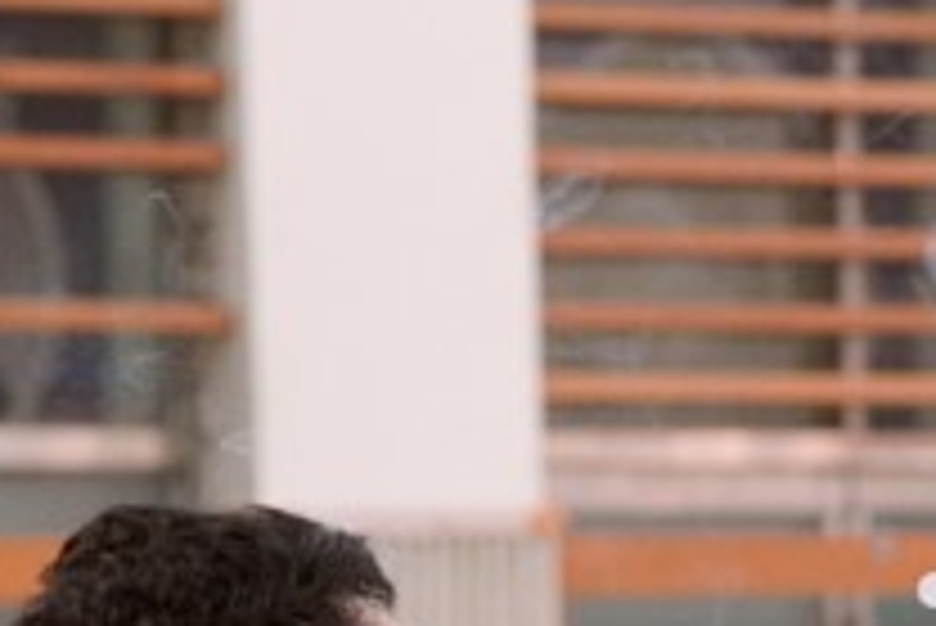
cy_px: 950
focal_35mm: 346
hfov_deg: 5.9
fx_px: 9002
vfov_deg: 4.0
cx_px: 1166
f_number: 4
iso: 2000
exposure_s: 1/160
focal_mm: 80
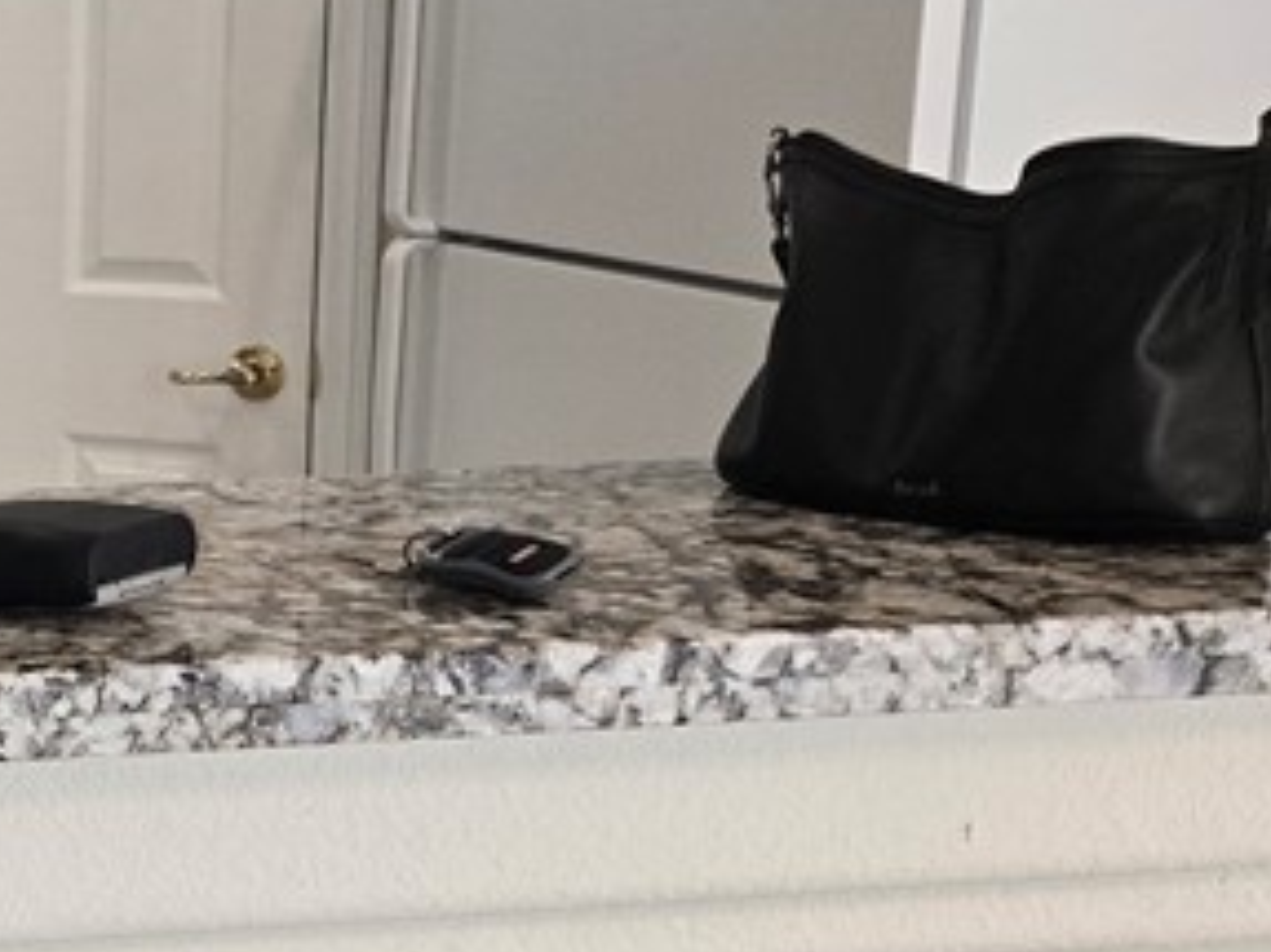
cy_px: 434
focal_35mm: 82
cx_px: -779
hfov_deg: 19.7
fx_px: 3010
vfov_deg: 18.0
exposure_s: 1/120
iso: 250
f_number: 1.8
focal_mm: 5.4
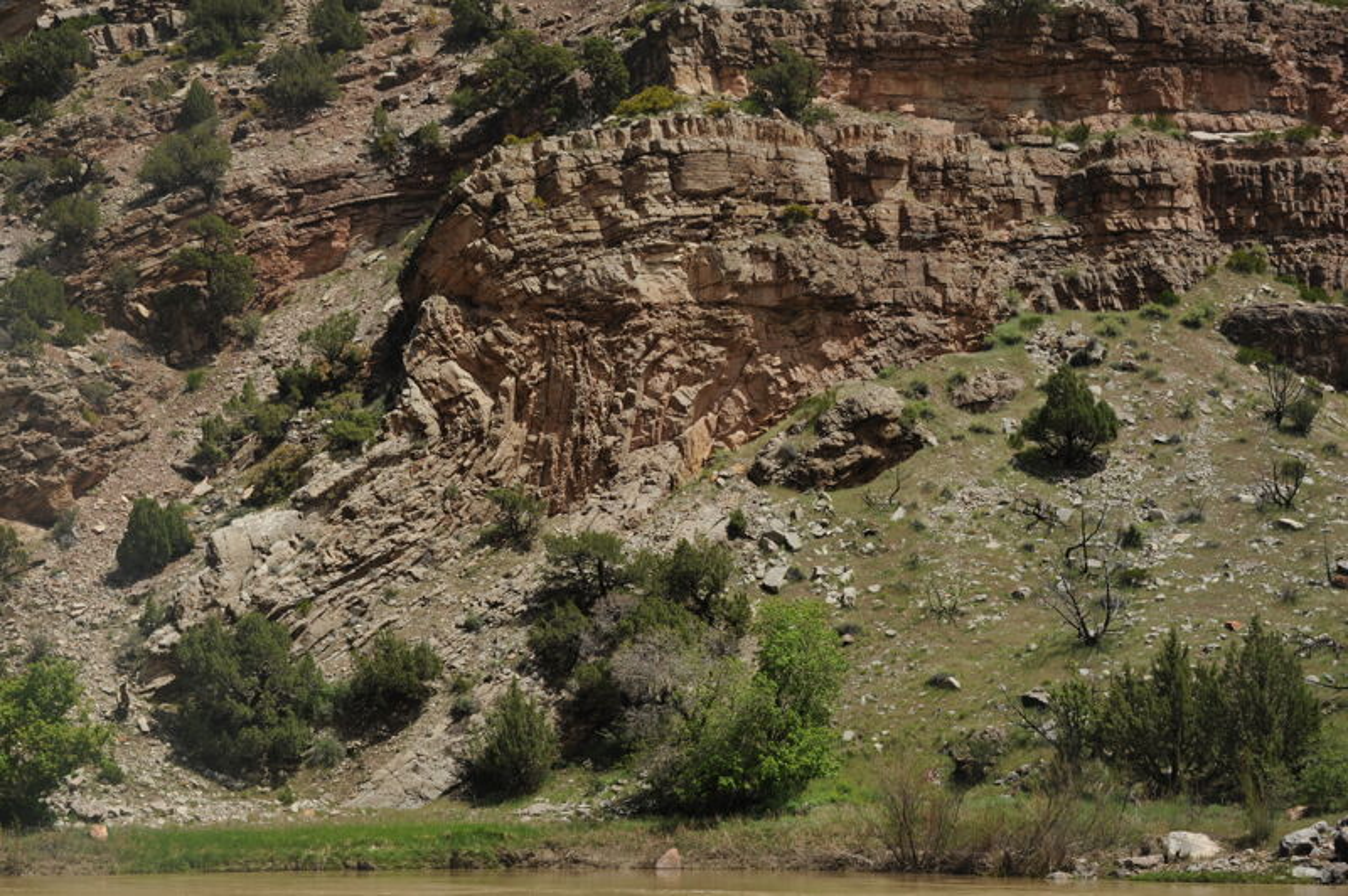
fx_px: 2320
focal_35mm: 62
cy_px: 448
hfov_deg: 32.4
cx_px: 674
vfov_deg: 21.9
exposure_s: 1/320
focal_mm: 62
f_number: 13
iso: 200
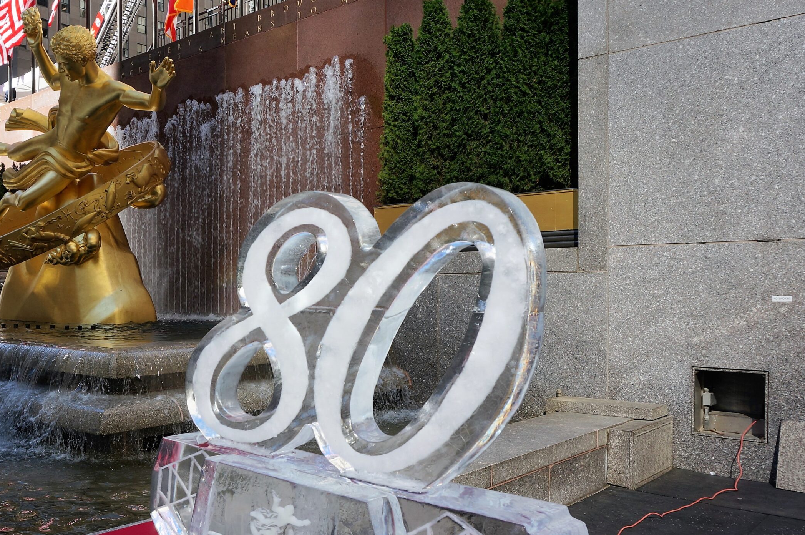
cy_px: 305
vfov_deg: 39.8
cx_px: 296
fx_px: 737
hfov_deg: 56.5
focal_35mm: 33
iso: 100
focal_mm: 16
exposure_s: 1/200
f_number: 5.6
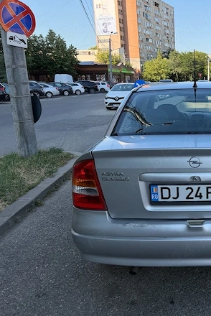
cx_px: 201
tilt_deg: -13.3
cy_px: 155
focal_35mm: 34
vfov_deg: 55.8
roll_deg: +1.0
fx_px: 298
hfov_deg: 35.9
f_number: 1.78
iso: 100
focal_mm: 6.76
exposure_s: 1/1361
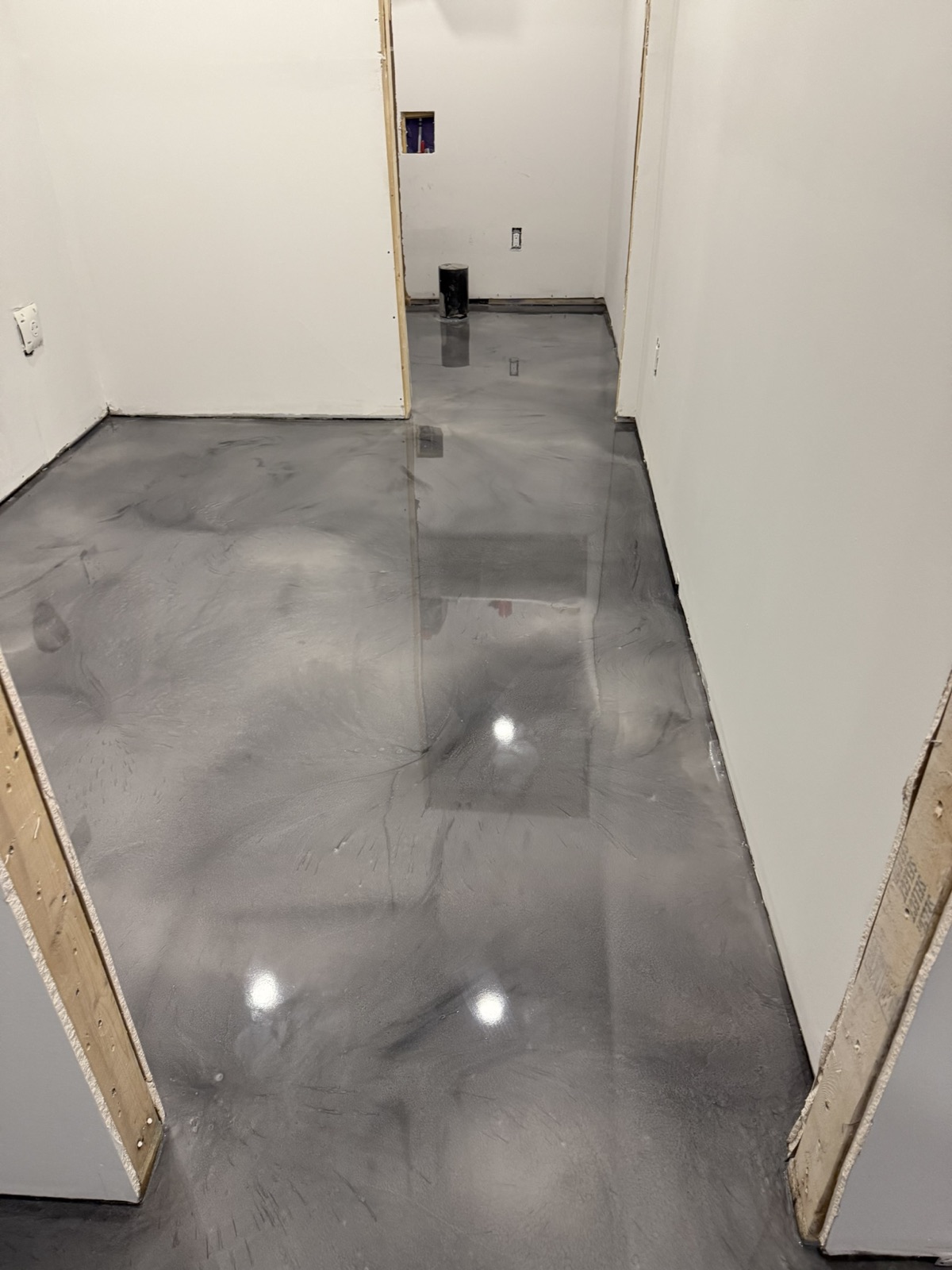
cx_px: 476
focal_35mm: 24
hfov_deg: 56.8
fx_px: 880
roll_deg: +1.3
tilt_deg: -33.1
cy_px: 635
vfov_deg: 71.6
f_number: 1.78
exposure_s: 1/120
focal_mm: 6.76
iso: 250
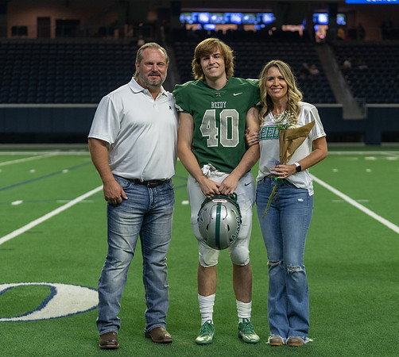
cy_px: 167
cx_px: 232
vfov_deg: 17.9
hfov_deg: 19.9
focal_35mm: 92
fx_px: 1137
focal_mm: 70
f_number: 2.8
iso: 1250
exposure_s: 1/320
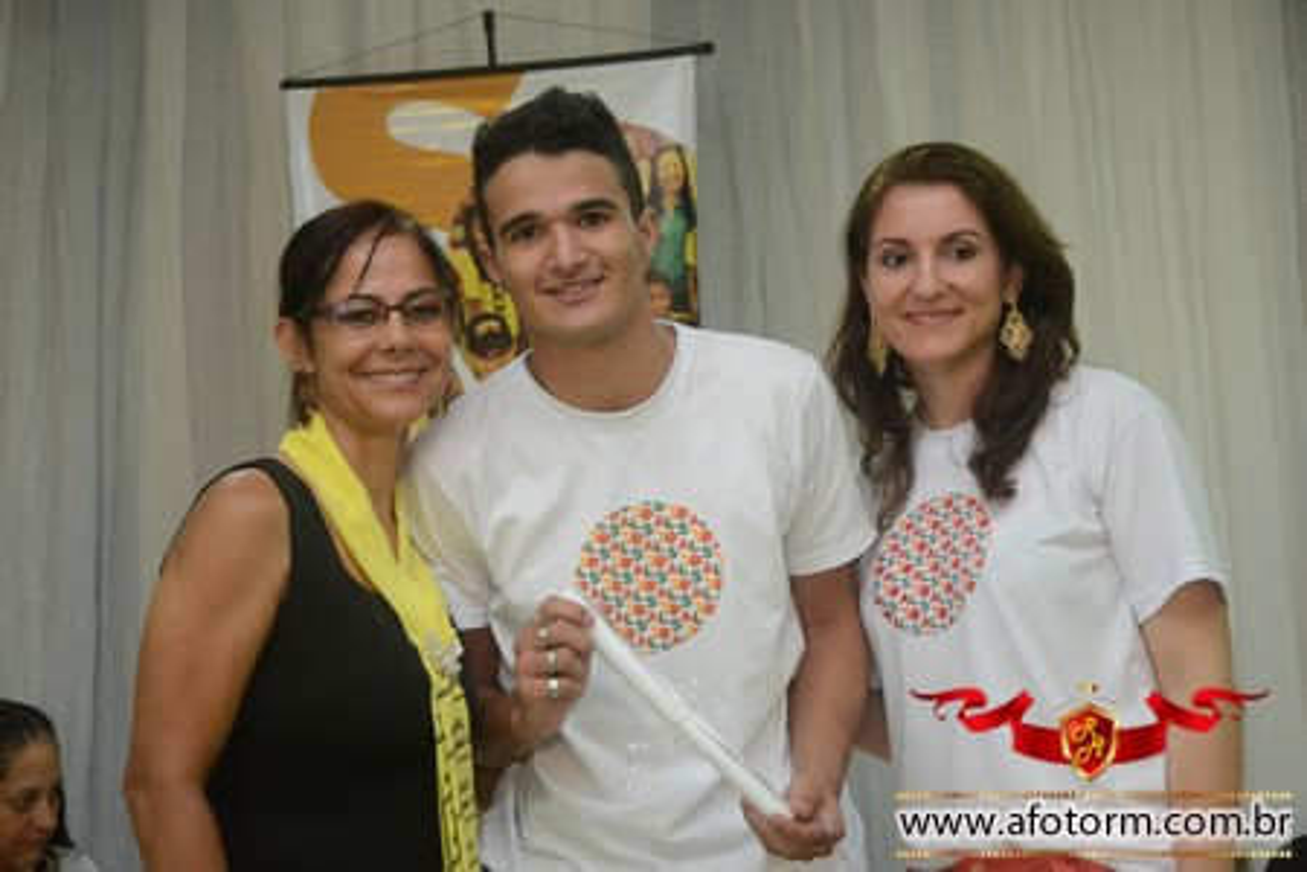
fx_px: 2614
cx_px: 654
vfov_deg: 18.9
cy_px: 436
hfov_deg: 28.1
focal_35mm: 72
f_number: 4.8
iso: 1600
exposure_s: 1/80
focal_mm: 48
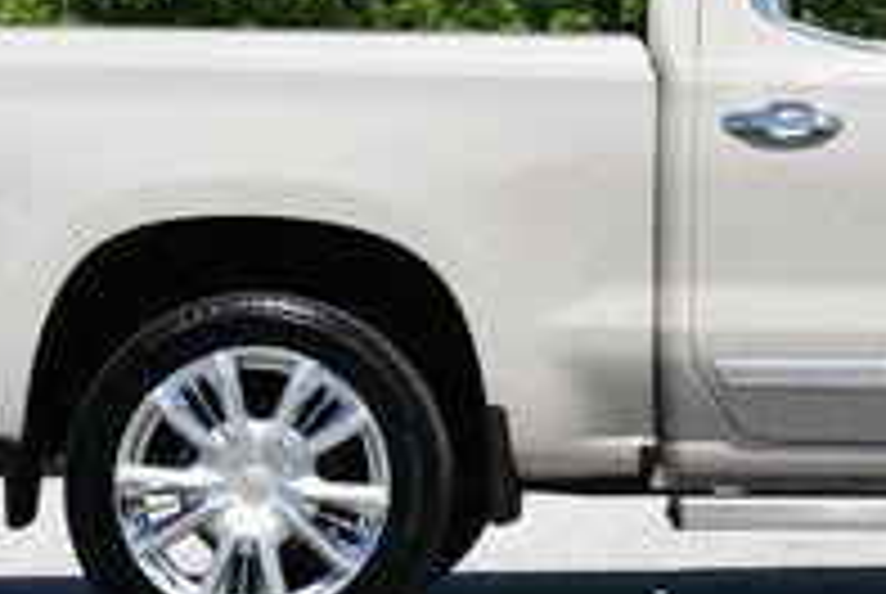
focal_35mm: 182
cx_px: 1003
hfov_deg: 11.1
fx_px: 4486
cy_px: -72
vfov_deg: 7.5
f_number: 8
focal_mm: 28
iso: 100
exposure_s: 1/250
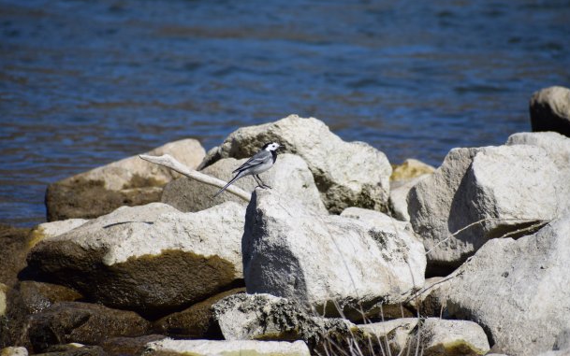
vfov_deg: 2.9
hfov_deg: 4.6
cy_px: 174
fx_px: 7163
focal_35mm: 461
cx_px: 285
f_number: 7.1
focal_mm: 300
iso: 400
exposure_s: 1/2000
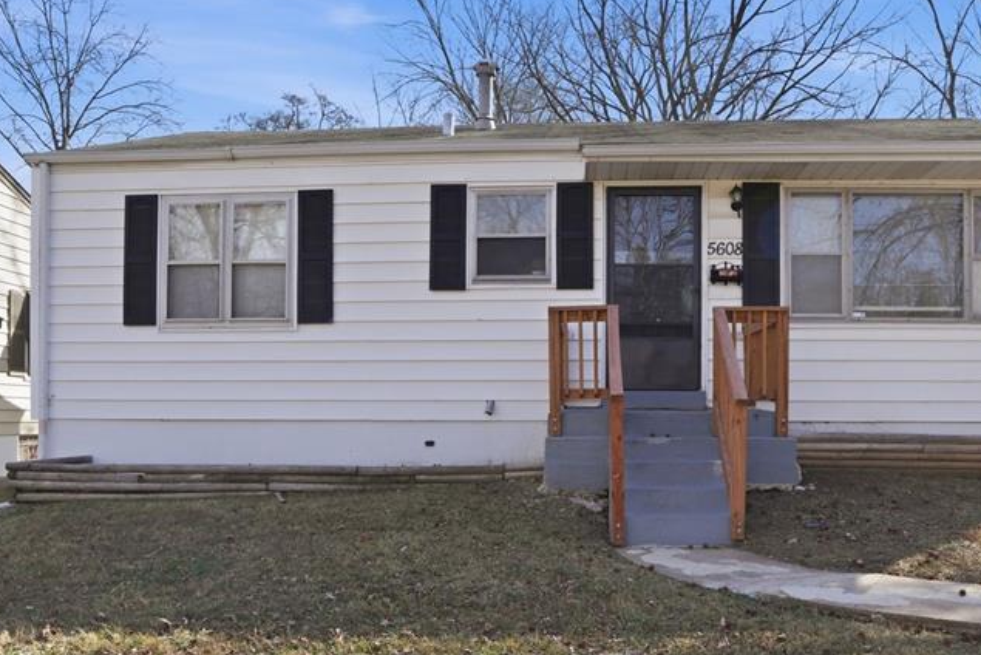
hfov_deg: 63.5
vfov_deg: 44.6
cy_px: 417
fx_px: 791
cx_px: 533
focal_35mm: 29
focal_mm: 18
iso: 320
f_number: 7.1
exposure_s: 1/500
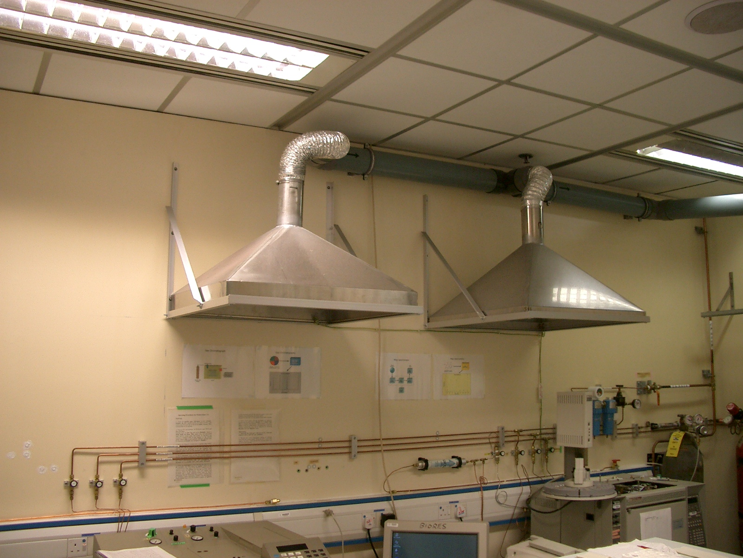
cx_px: 372
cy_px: 279
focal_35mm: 35
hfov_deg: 52.6
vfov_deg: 40.7
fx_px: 751
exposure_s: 1/50
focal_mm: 5.8
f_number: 2.6
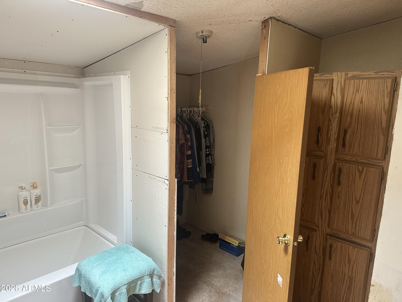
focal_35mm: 24
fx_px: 279
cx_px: 201
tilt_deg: -8.7
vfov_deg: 56.8
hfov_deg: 71.6
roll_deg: -1.9
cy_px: 151
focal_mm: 6.86
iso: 250
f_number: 1.78
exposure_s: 1/101
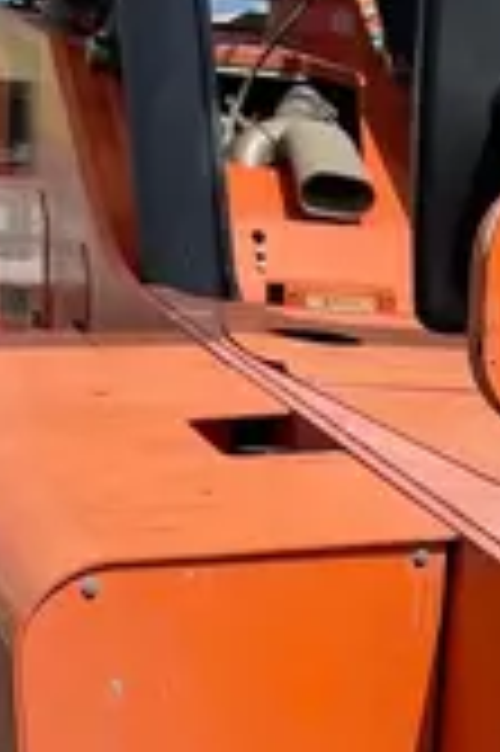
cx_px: 586
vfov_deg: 16.9
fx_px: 2484
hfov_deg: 11.3
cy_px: 727
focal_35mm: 119
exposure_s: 1/5814
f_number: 1.6
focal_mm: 4.2
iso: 50
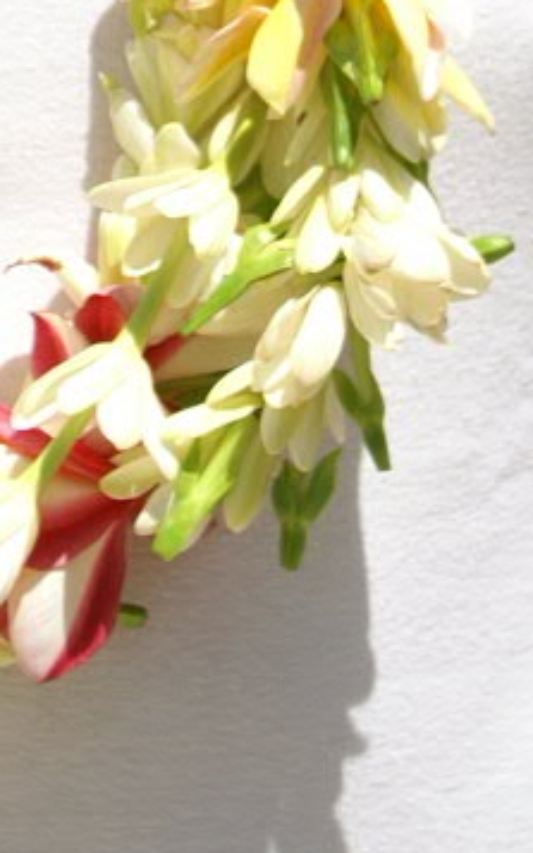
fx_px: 5235
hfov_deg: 5.8
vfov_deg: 8.9
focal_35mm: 225
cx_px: -108
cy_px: -738
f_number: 5
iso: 100
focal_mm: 35
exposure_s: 1/1250
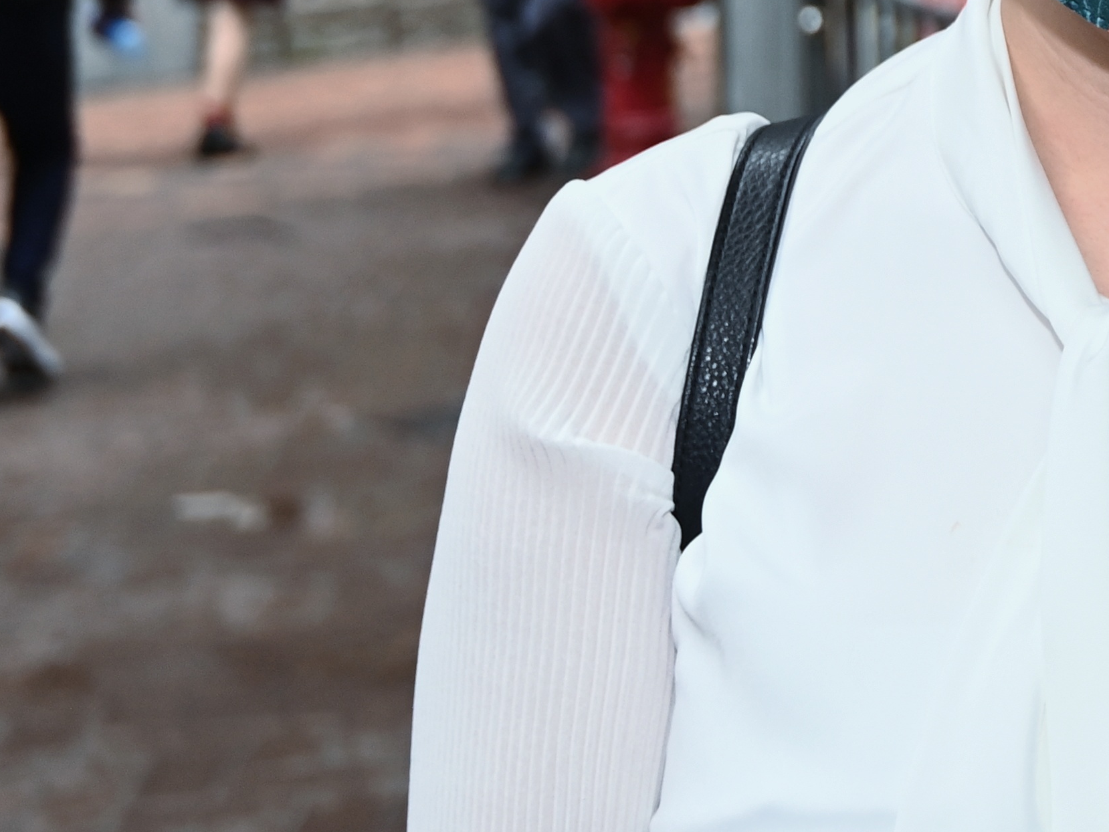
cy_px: -202
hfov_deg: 16.1
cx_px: 1613
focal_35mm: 113
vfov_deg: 12.7
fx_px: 3621
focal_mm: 35
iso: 800
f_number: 4
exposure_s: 1/125
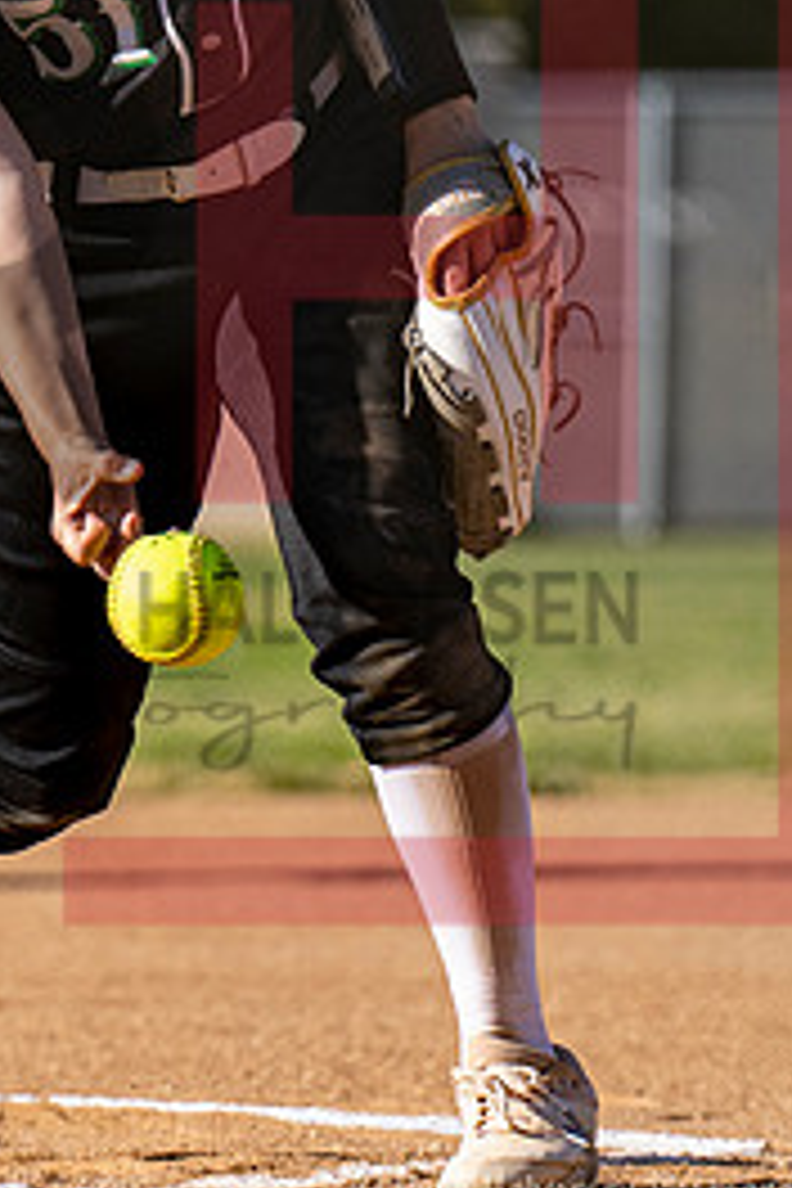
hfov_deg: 2.1
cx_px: 447
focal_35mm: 641
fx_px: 21151
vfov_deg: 3.2
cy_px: -48
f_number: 4
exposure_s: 1/2500
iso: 400
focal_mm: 165
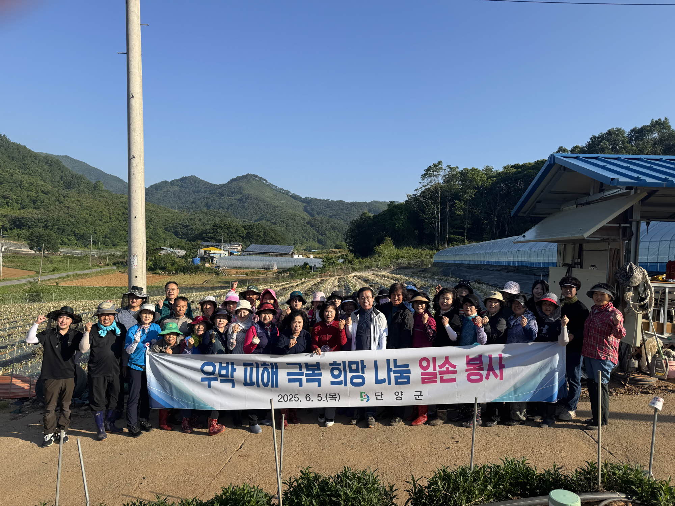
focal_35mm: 24
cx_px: 338
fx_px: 468
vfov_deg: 56.8
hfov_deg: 71.6
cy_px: 253
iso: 80
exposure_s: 1/3413
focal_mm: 6.76
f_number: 1.78
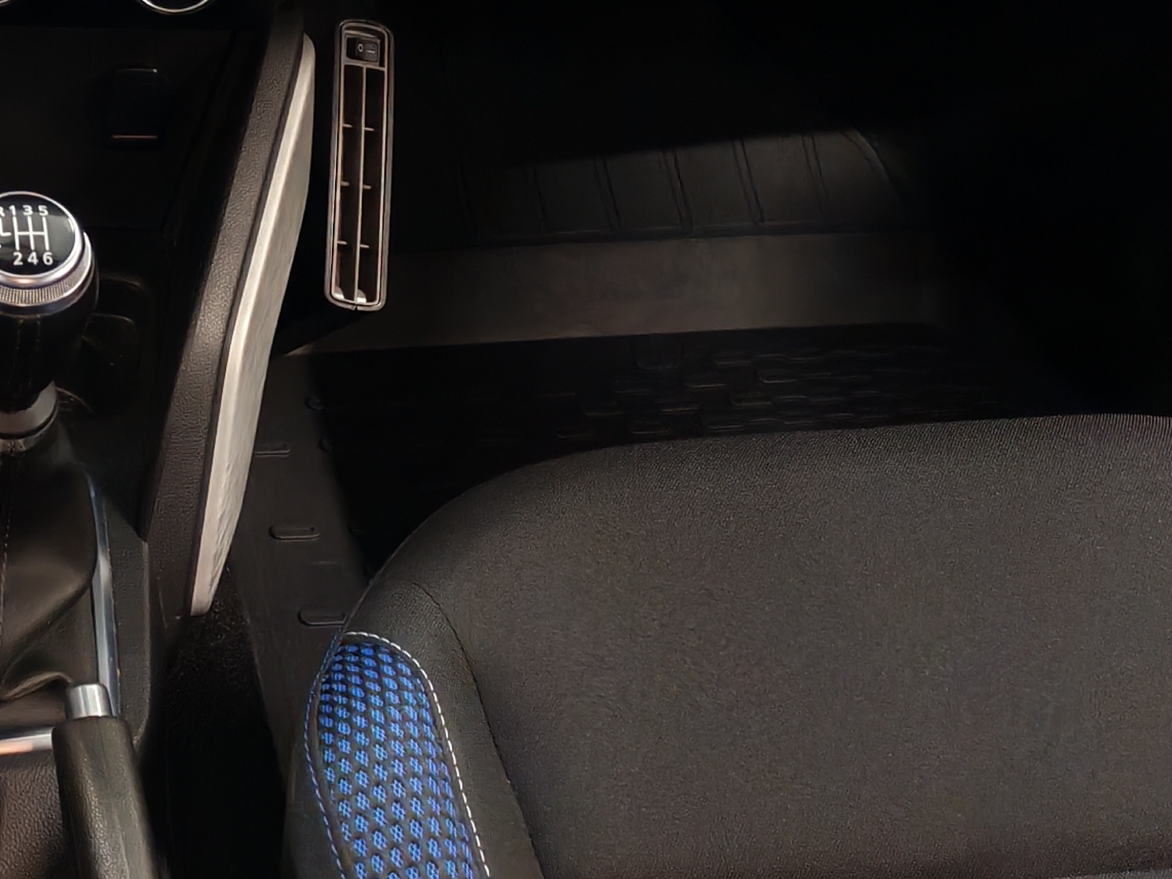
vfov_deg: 16.7
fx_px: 2912
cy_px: -49
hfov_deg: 21.5
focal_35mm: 86
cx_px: -155
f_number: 1.9
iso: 800
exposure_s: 1/50
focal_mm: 6.12
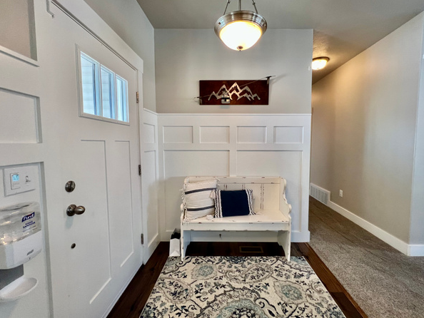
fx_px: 172
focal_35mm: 14
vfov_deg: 85.7
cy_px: 153
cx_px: 224
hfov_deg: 101.9
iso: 160
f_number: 1.8
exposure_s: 1/120
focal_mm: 1.57
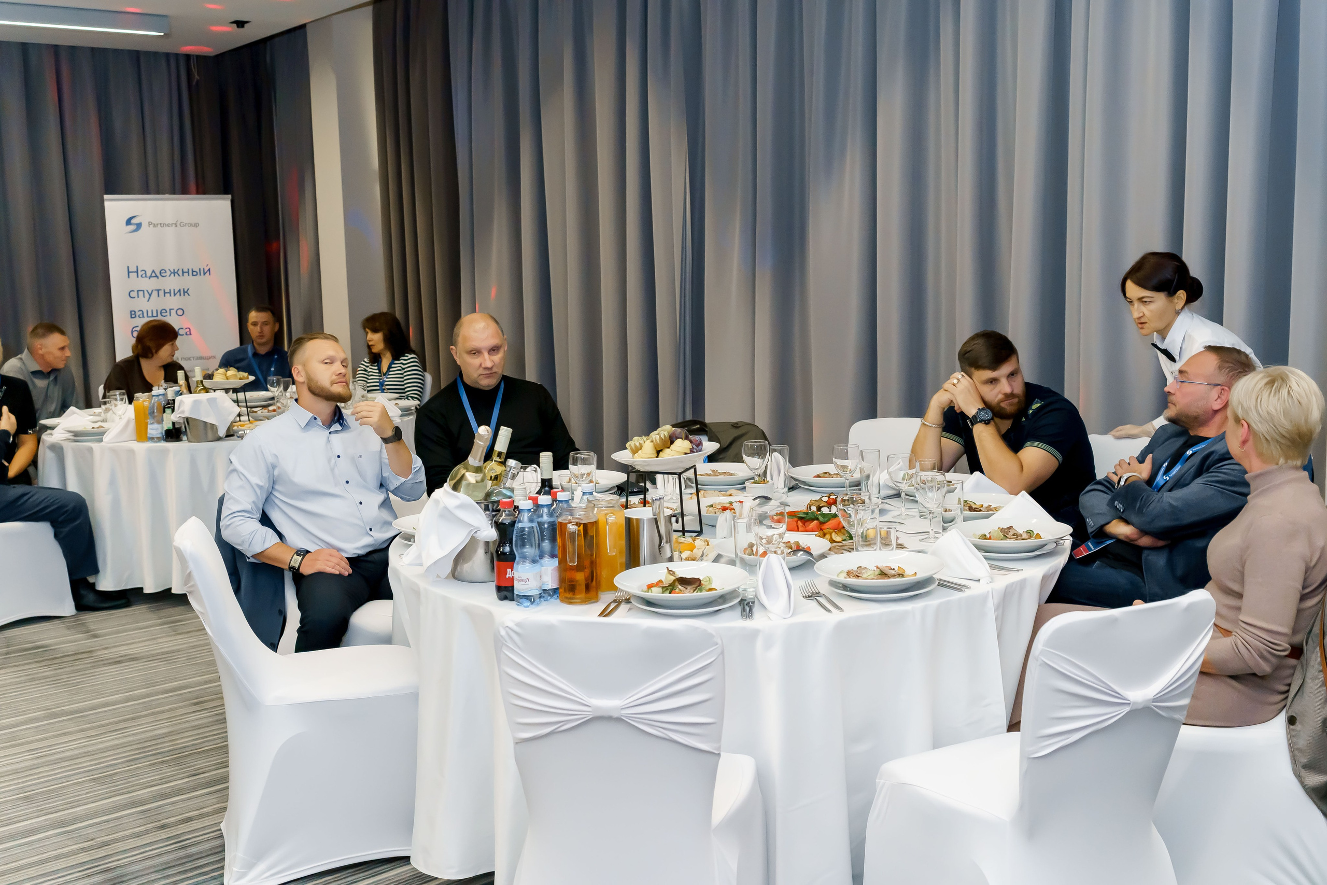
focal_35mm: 35
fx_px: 1290
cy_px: 442
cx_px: 664
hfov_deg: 54.4
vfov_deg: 37.9
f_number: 4.5
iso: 3200
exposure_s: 1/125
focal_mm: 35
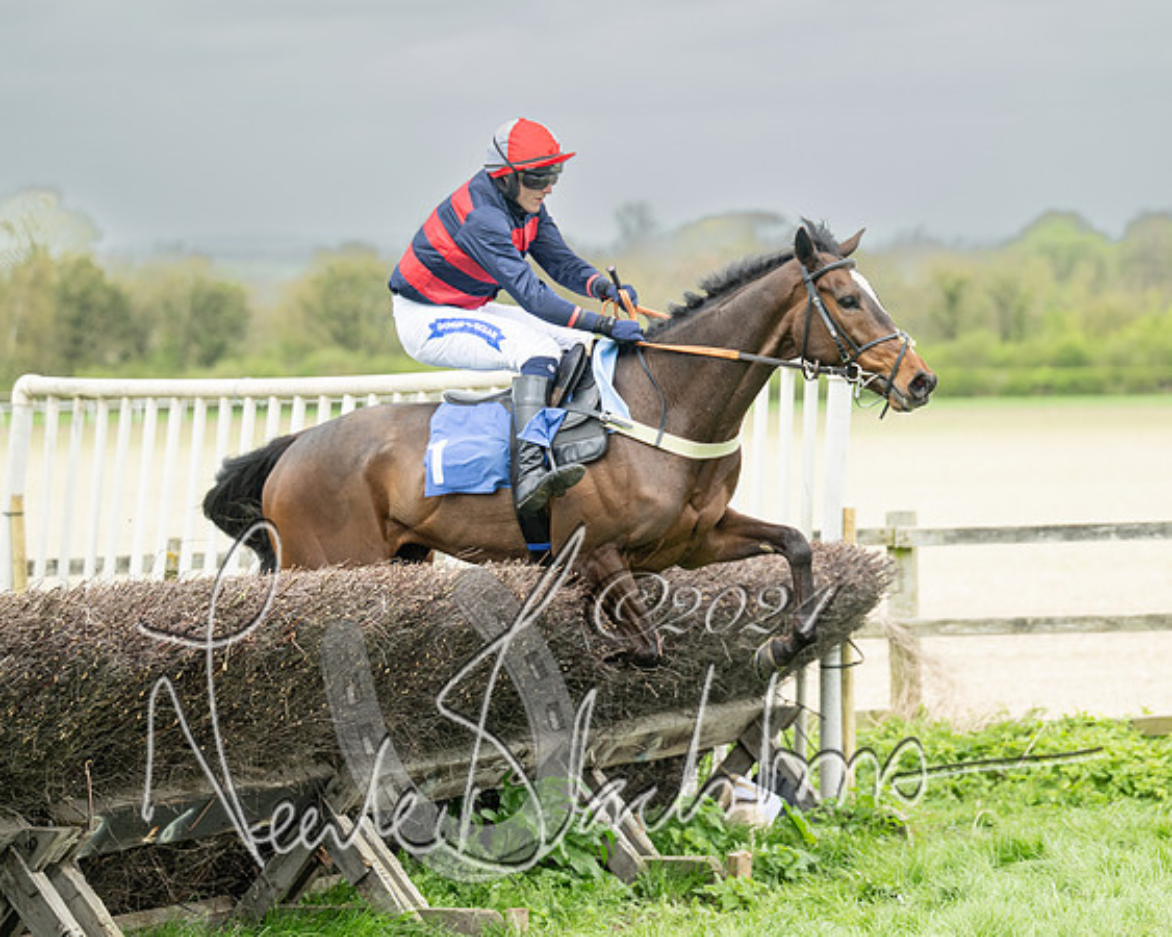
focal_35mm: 132
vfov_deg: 11.7
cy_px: 455
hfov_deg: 14.6
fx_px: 4586
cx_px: 666
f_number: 2.8
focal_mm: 98
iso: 400
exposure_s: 1/1600
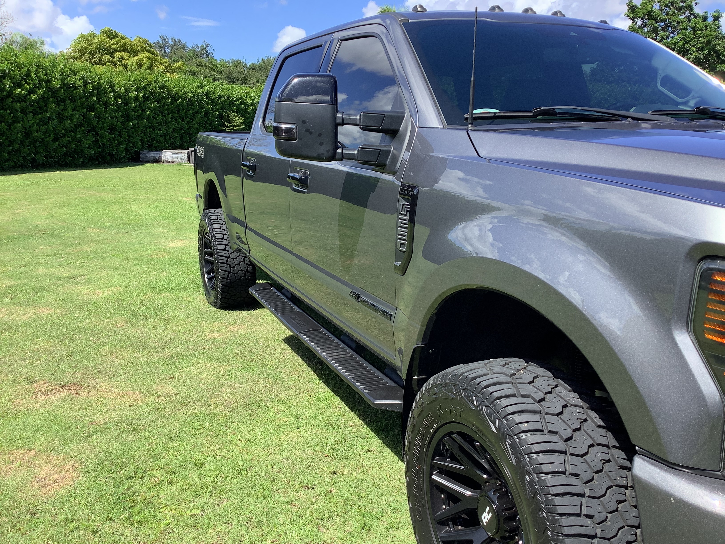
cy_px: 272
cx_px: 362
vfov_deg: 45.4
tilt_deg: -13.5
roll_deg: -0.3
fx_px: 649
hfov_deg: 58.4
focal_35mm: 31
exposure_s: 1/536
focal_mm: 3.3
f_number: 2.4
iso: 25
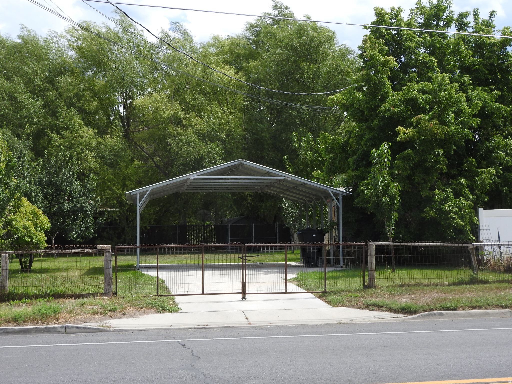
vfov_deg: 26.6
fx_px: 813
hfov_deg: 34.9
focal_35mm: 55
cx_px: 256
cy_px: 192
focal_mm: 9.9
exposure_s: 1/800
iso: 100
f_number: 4
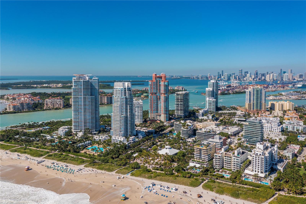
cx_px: 153
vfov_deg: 46.4
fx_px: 238
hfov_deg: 65.5
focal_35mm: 28
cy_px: 102
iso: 100
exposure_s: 1/100
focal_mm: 10.26
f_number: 4
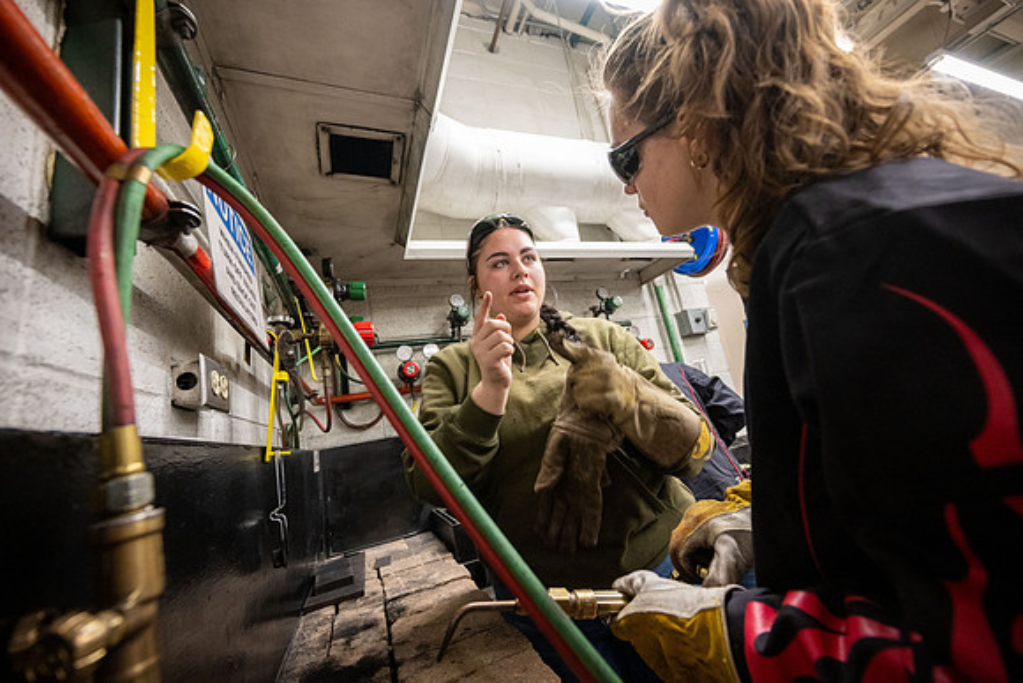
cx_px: 512
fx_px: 398
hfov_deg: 104.2
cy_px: 342
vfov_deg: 81.2
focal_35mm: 14
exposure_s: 1/125
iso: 2500
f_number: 4
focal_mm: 14
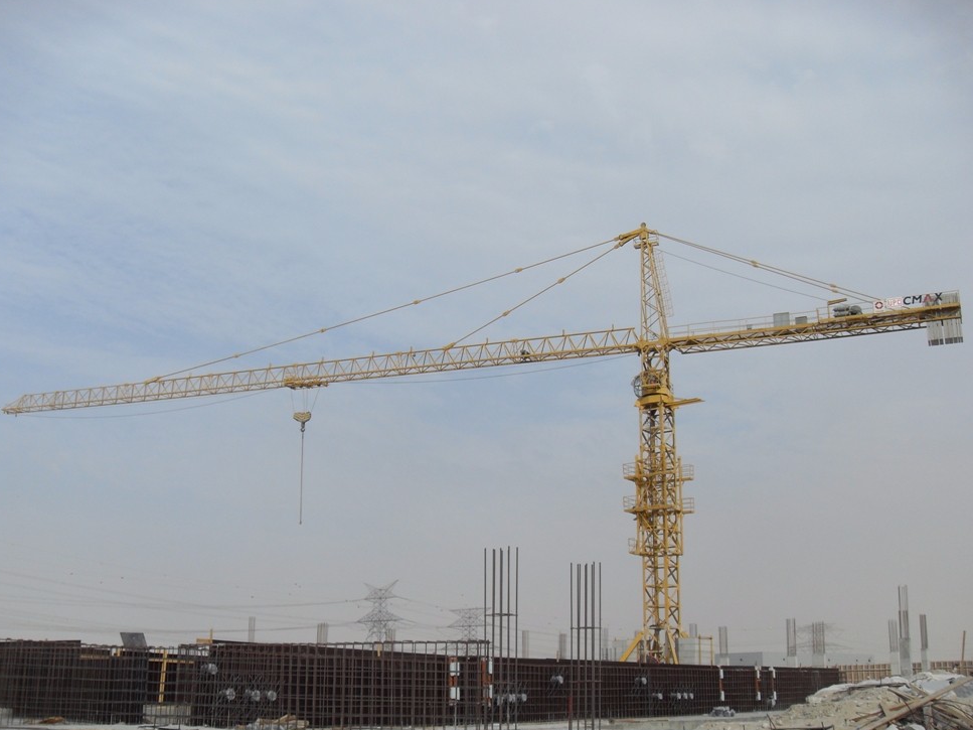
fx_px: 1012
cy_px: 375
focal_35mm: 36
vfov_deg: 39.6
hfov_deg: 51.4
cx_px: 490
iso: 80
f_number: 7
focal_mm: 6.3
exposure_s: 1/350
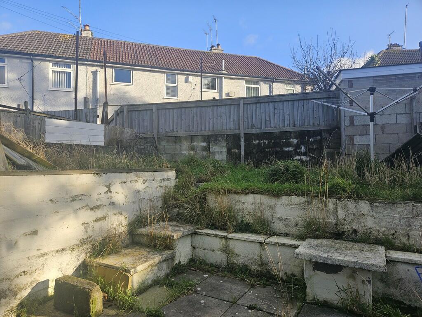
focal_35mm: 23
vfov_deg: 58.9
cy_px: 158
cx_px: 211
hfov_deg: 73.9
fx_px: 280
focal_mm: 5.4
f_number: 1.8
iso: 25
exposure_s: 1/621
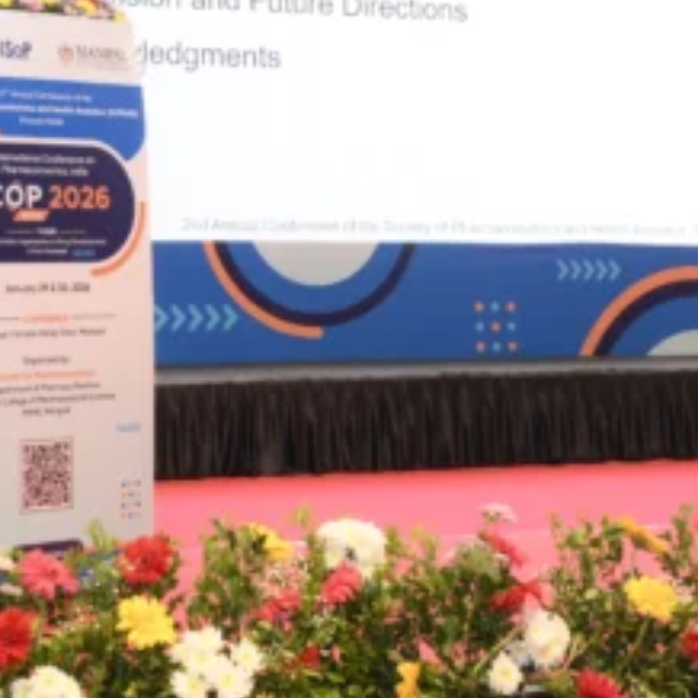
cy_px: -54
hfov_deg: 19.4
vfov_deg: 19.2
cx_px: 13
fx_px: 1985
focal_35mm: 87
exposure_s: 1/100
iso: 2000
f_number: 5.6
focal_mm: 29
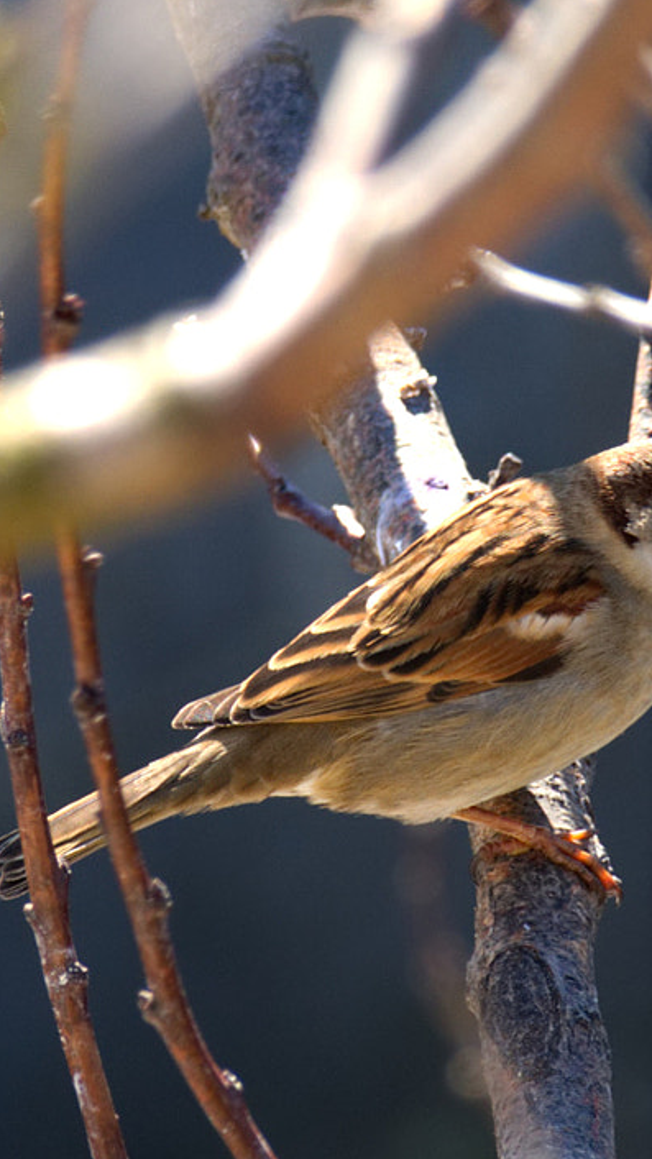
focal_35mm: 929
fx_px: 28560
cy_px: 632
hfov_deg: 1.3
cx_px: 521
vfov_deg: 2.3
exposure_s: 1/200
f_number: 4.5
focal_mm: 142.5
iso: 125
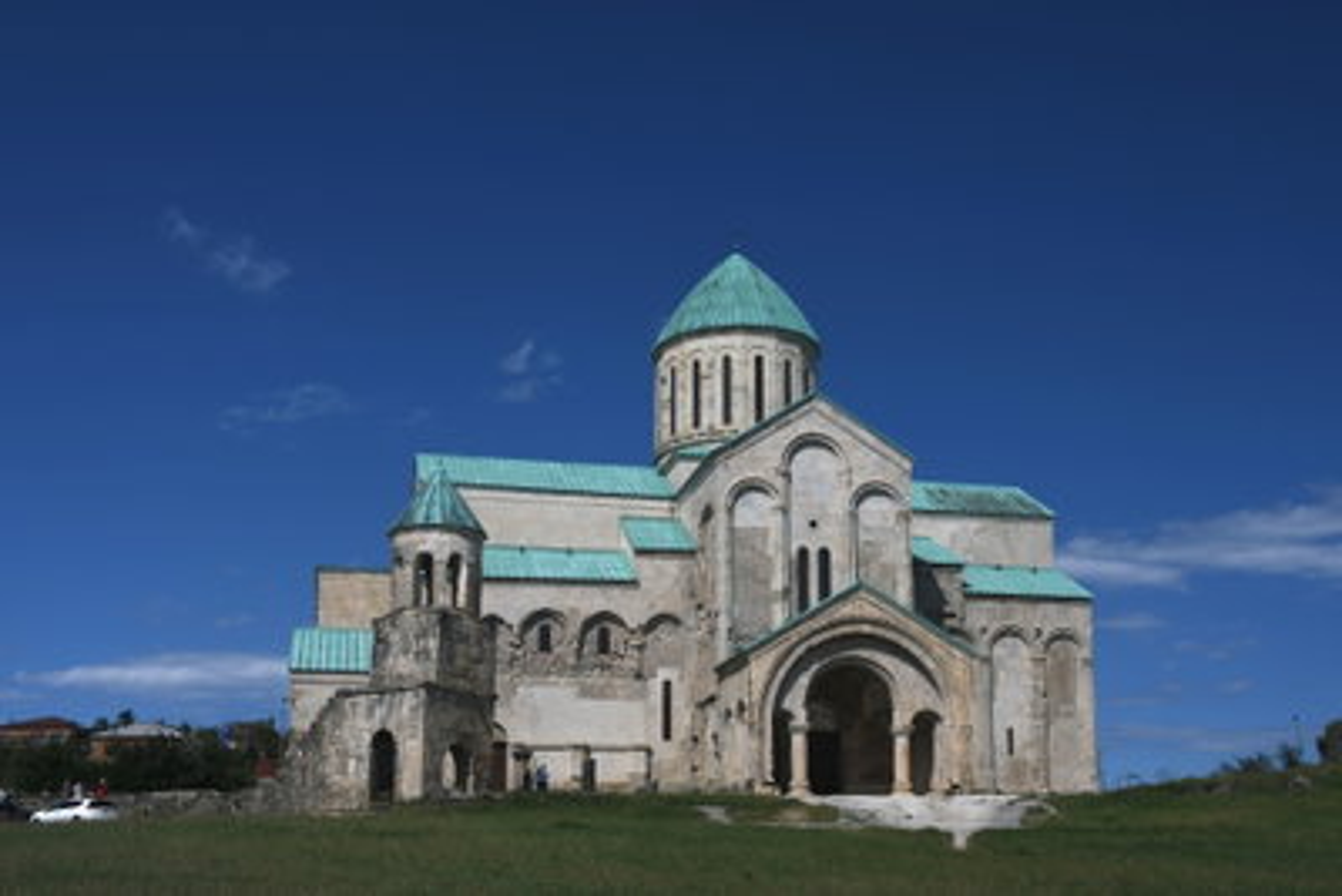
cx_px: 671
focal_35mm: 39
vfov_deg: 34.2
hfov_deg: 49.5
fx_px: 1454
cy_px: 448
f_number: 8
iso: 100
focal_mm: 26
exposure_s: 1/320
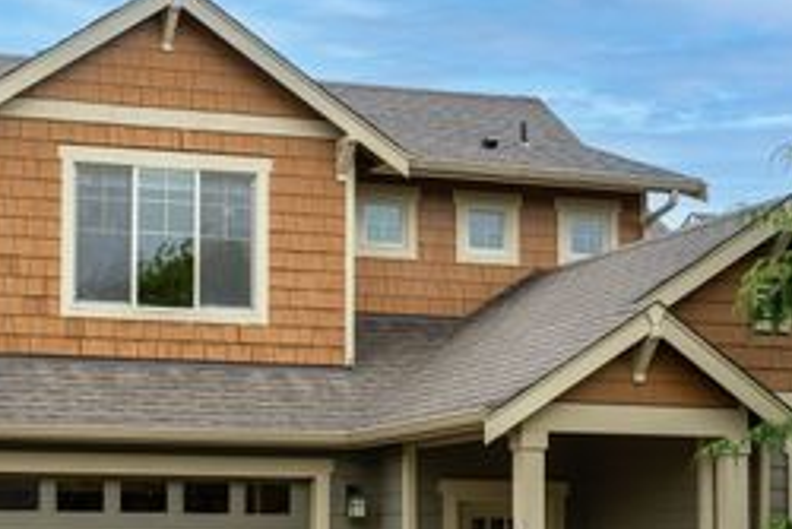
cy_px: 461
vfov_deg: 13.6
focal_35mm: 100
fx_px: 2201
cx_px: 257
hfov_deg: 20.3
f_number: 5.6
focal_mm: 50
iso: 250
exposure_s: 1/3200
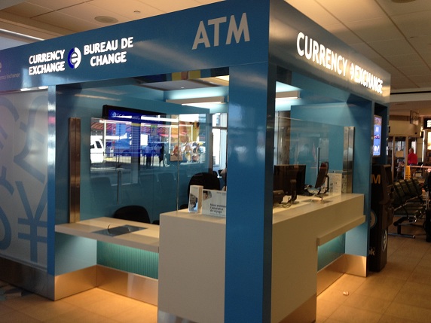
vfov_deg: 40.7
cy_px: 162
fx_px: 436
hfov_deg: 52.6
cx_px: 216
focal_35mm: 35
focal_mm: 4.28
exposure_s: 1/24
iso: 64
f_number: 2.4
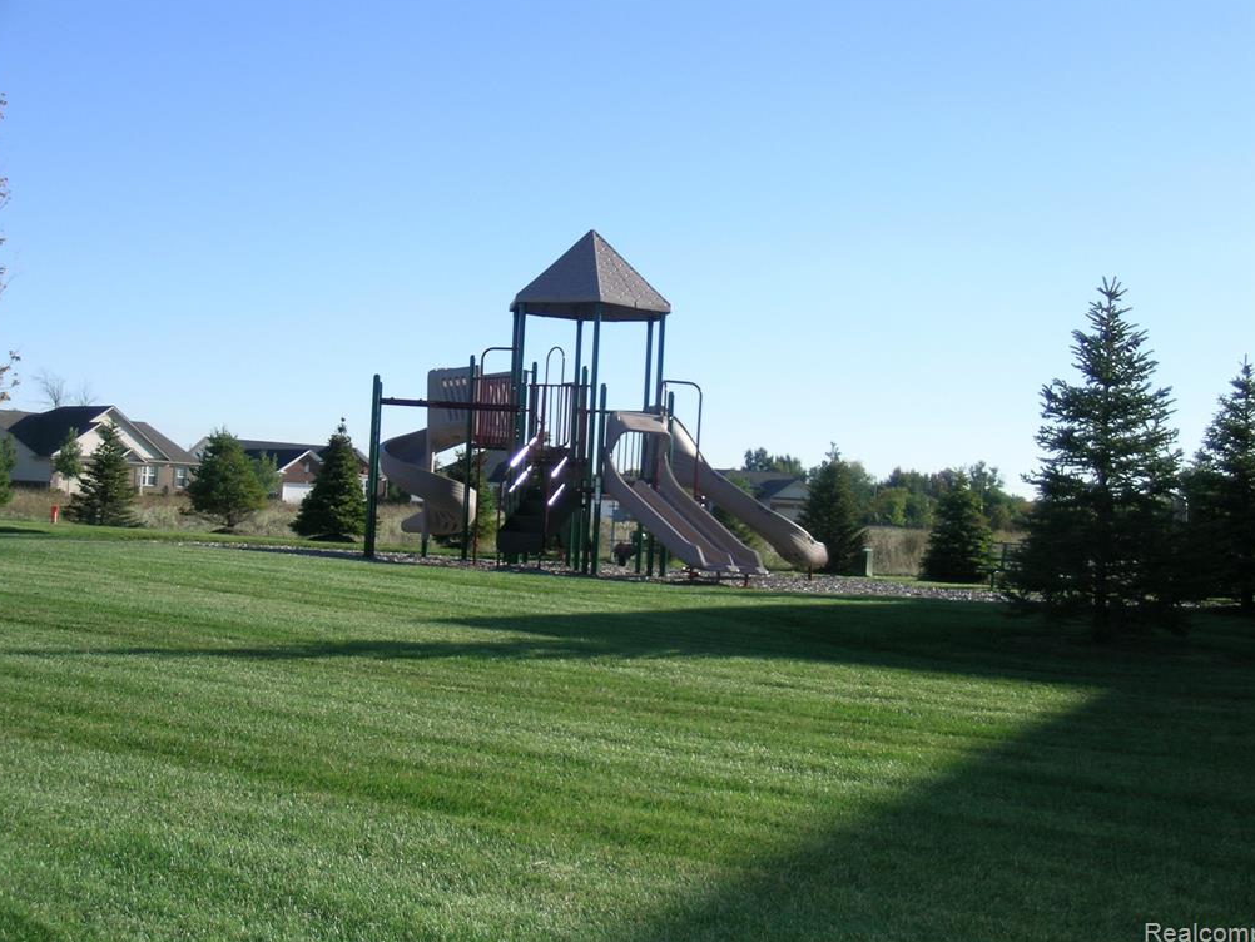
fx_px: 1704
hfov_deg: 40.4
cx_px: 630
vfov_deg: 30.9
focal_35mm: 47
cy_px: 472
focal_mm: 9.5
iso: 71
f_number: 3.3
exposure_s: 1/1234
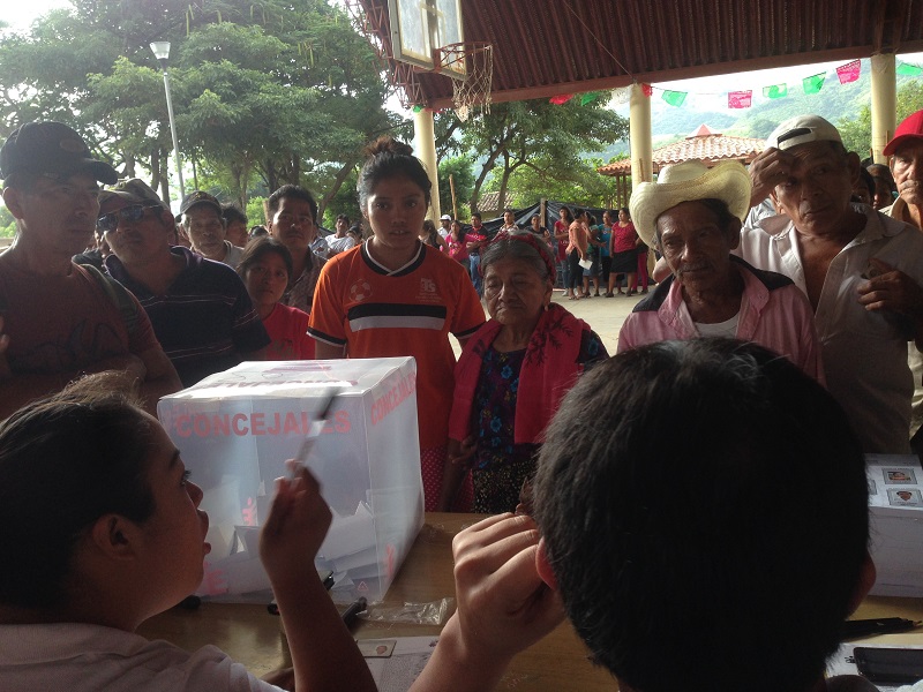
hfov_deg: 55.4
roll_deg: +2.1
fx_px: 880
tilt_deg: -7.1
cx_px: 462
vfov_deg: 42.9
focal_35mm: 33
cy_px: 346
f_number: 2.4
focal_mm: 4.12
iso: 64
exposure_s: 1/120
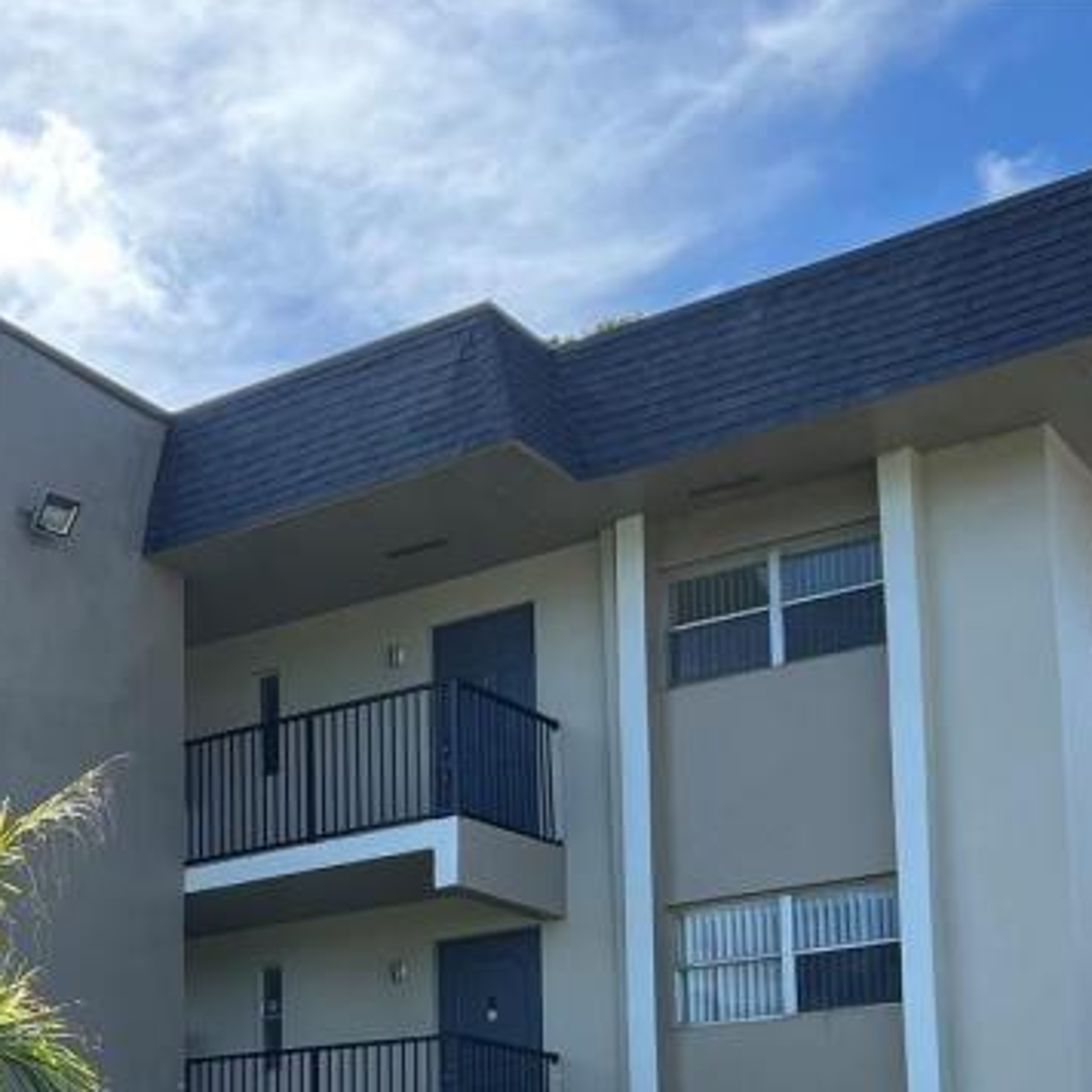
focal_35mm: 62
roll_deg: +0.7
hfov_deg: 26.9
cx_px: 129
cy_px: 1095
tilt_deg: +7.4
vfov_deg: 26.3
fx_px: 2213
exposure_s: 1/1901
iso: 50
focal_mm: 5.7
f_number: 1.5
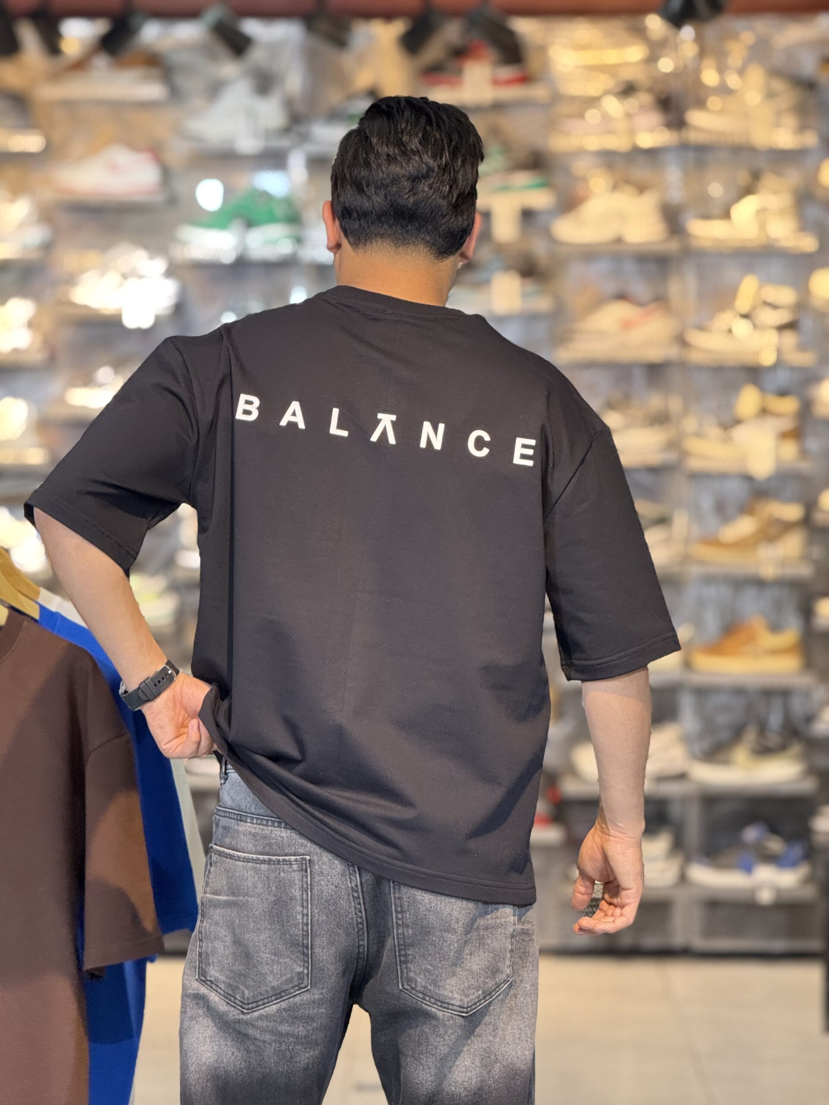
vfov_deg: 16.4
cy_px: 552
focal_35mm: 120
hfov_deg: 12.3
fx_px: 3832
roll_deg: -0.4
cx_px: 414
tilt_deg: -1.9
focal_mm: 15.66
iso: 400
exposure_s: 1/100
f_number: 2.8
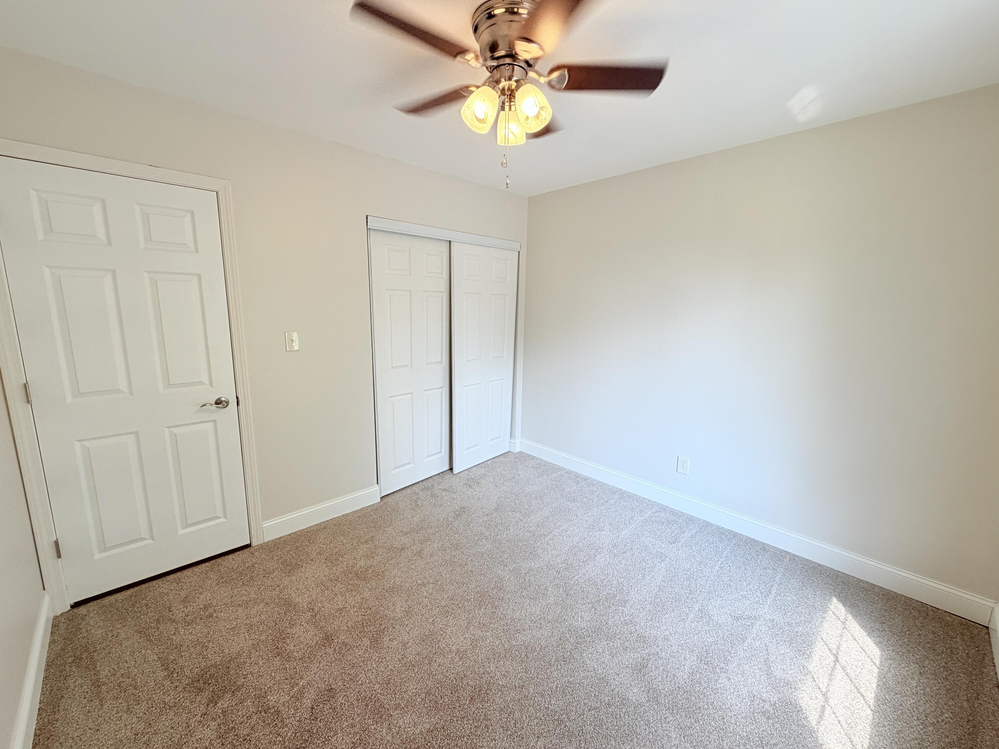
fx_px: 404
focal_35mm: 14
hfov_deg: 102.1
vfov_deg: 85.7
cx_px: 500
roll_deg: -1.0
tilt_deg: -10.3
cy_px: 374
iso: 100
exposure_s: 1/120
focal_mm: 2.22
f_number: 2.2
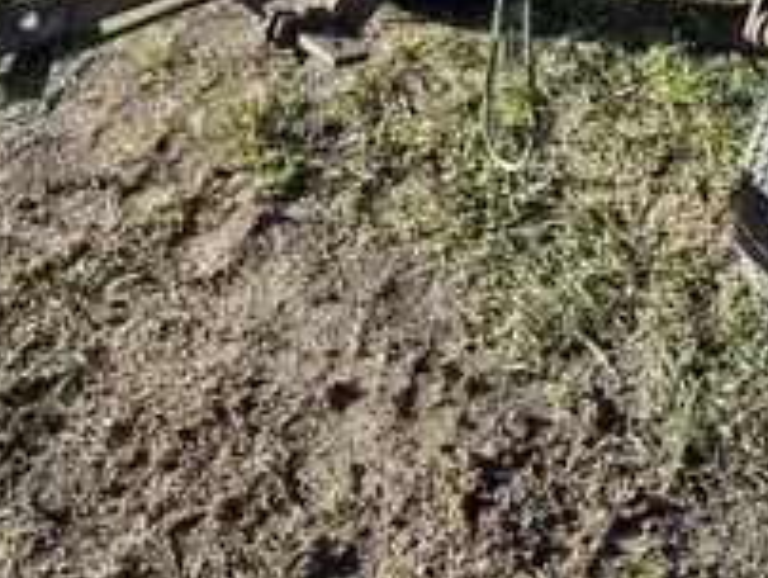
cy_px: 42
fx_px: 1688
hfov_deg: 25.5
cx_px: 487
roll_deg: -0.1
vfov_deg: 19.0
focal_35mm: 76
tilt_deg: -28.7
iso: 80
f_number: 1.78
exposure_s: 1/962
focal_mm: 6.86
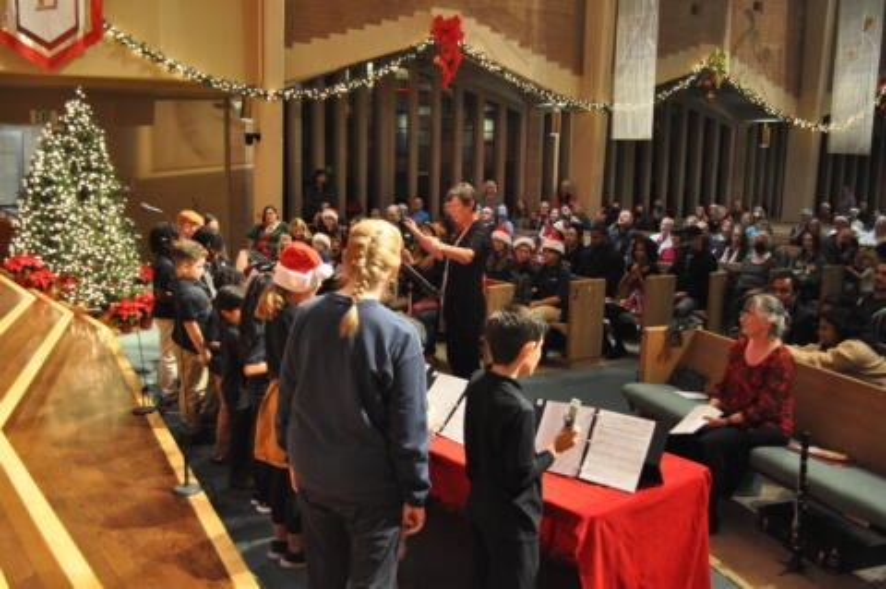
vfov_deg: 39.9
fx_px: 811
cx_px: 443
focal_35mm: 33
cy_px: 294
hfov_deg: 57.3
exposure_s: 1/20
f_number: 3.8
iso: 1600
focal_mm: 22
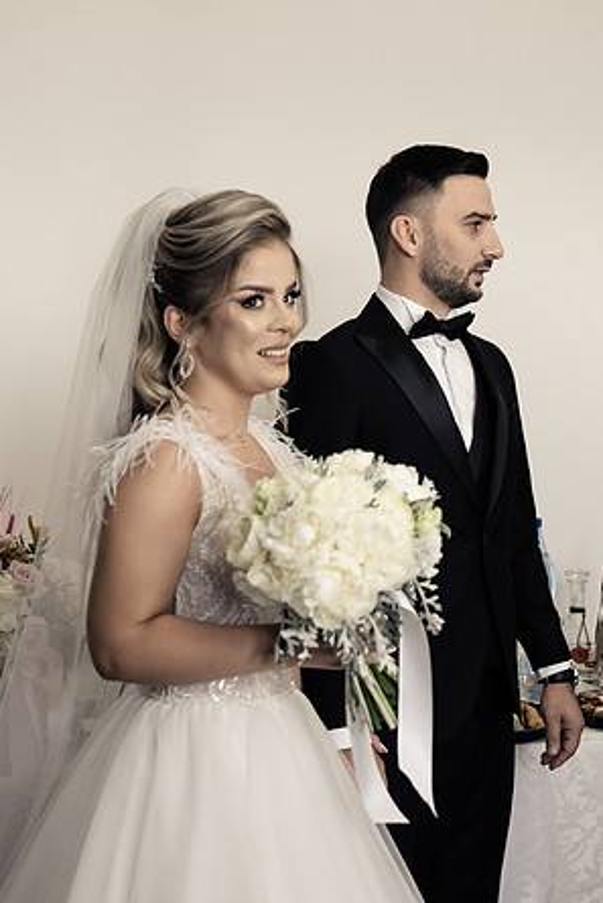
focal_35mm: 62
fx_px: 1556
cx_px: 345
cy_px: 453
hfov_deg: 21.9
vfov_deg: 32.4
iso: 500
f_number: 2.8
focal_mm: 40
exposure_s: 1/125
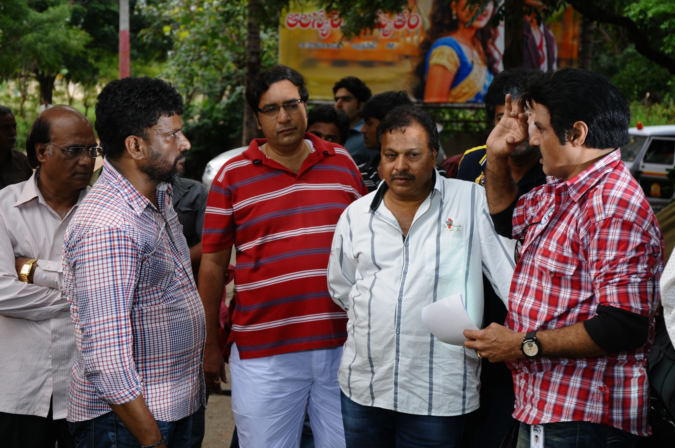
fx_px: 1461
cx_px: 338
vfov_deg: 17.4
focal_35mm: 78
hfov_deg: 26.0
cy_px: 224
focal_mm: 52
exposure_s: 1/100
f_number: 5
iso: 320
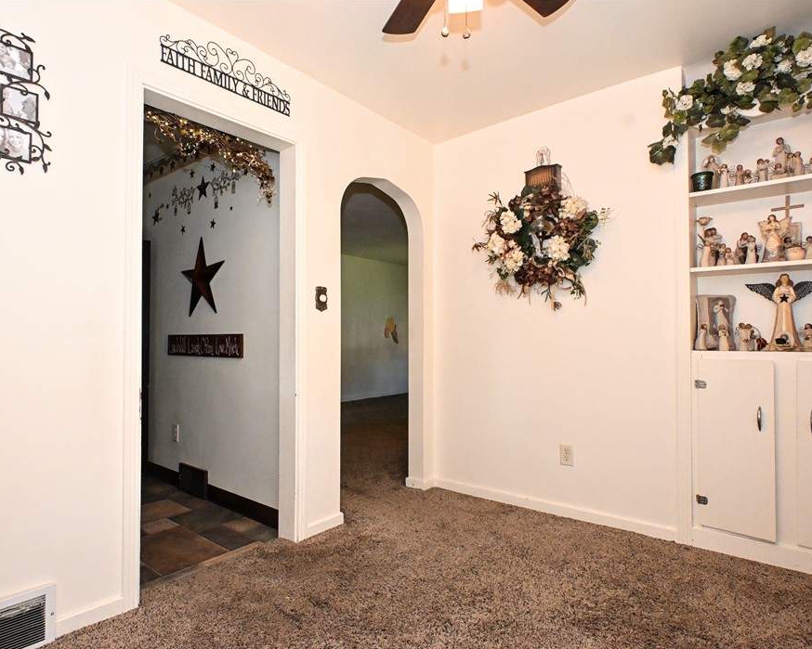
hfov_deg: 77.6
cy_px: 332
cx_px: 383
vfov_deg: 65.5
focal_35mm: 21
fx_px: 505
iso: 3200
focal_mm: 12
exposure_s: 1/60
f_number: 9
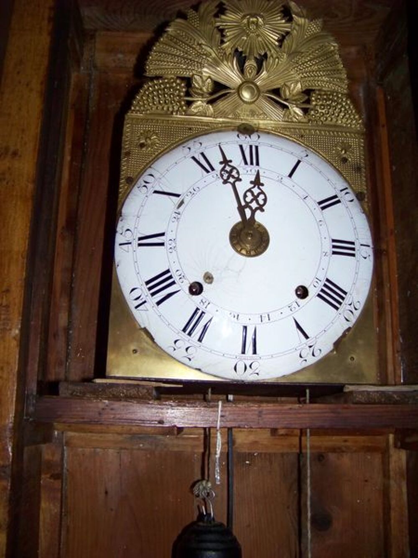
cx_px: 209
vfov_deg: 51.4
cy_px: 279
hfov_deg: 39.7
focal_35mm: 36
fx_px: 580
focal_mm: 5.85
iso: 200
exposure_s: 1/30
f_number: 2.8
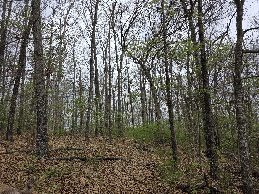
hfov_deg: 73.9
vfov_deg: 58.9
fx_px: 172
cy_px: 97
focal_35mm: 23
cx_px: 130
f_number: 1.7
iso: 80
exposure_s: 1/4057
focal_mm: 6.3
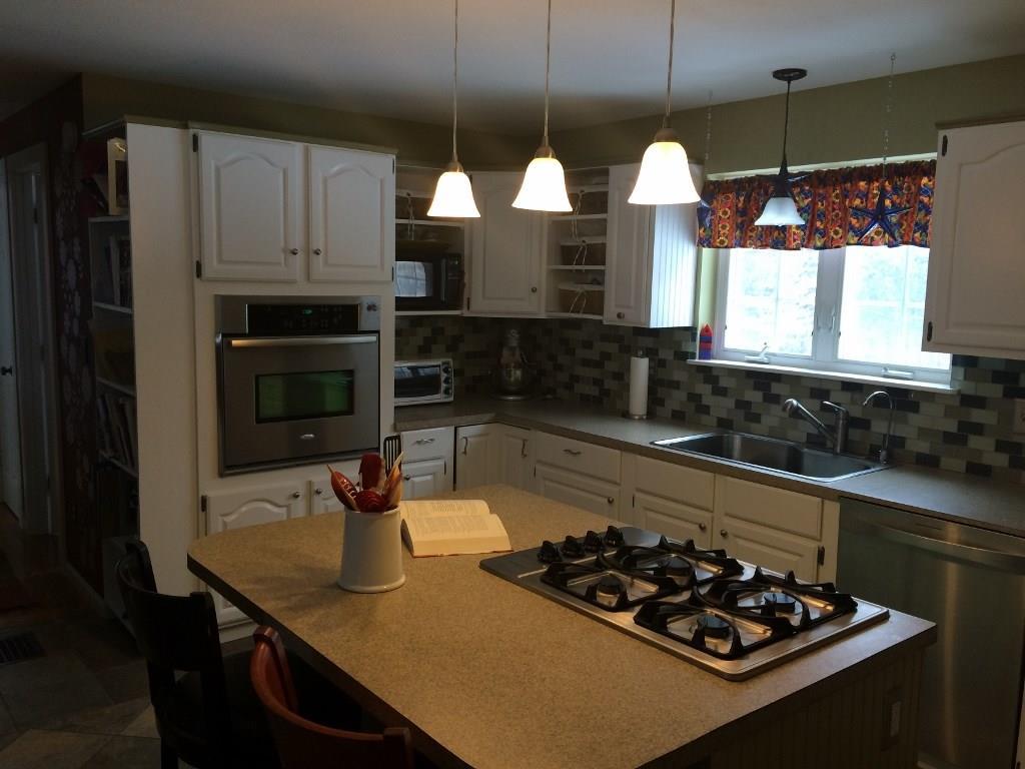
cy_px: 384
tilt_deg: -9.2
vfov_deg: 48.2
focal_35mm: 29
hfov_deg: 61.7
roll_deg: -2.6
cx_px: 512
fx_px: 859
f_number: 2.2
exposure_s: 1/30
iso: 40
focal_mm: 4.15
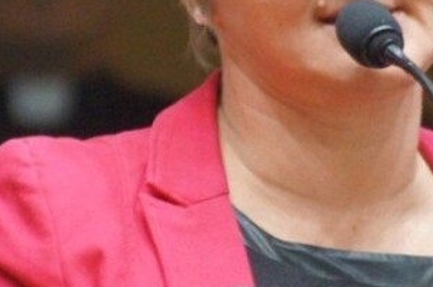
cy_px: 120
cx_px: 269
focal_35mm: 1337
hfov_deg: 1.5
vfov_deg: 1.0
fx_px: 16055
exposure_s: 1/100
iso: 3200
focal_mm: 300
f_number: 5.6
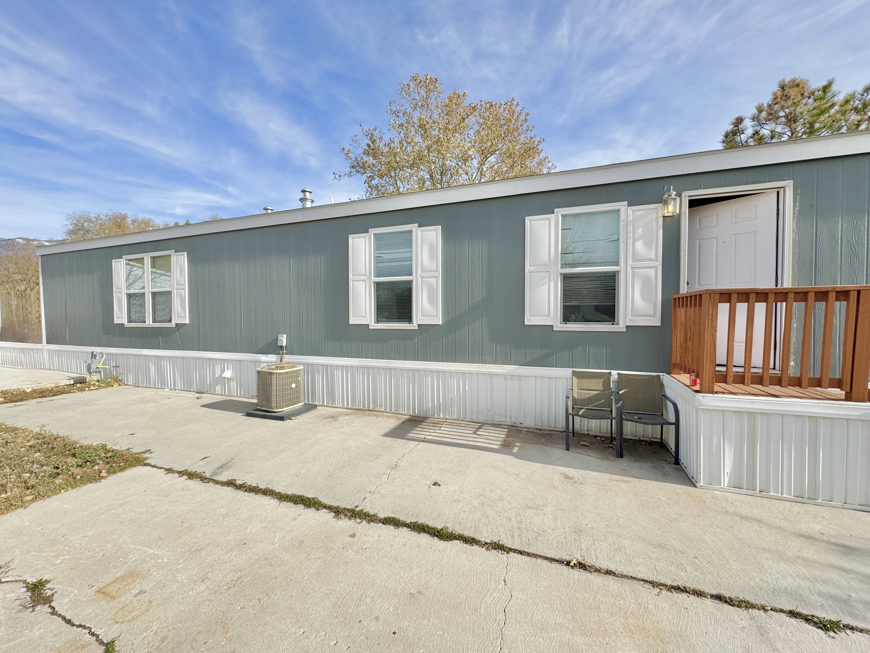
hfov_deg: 102.1
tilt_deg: -1.3
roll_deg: -0.4
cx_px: 435
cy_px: 326
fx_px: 352
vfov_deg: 85.7
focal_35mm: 14
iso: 50
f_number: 2.2
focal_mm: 2.22
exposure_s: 1/944
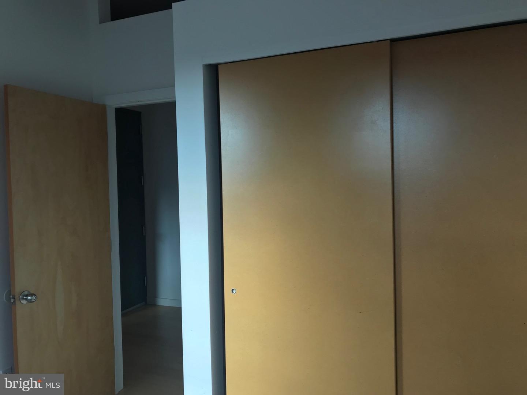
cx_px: 264
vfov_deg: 49.7
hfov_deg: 63.4
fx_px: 426
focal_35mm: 28
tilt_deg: +0.3
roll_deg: +2.5
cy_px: 198
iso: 32
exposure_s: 1/93
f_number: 1.8
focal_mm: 3.99
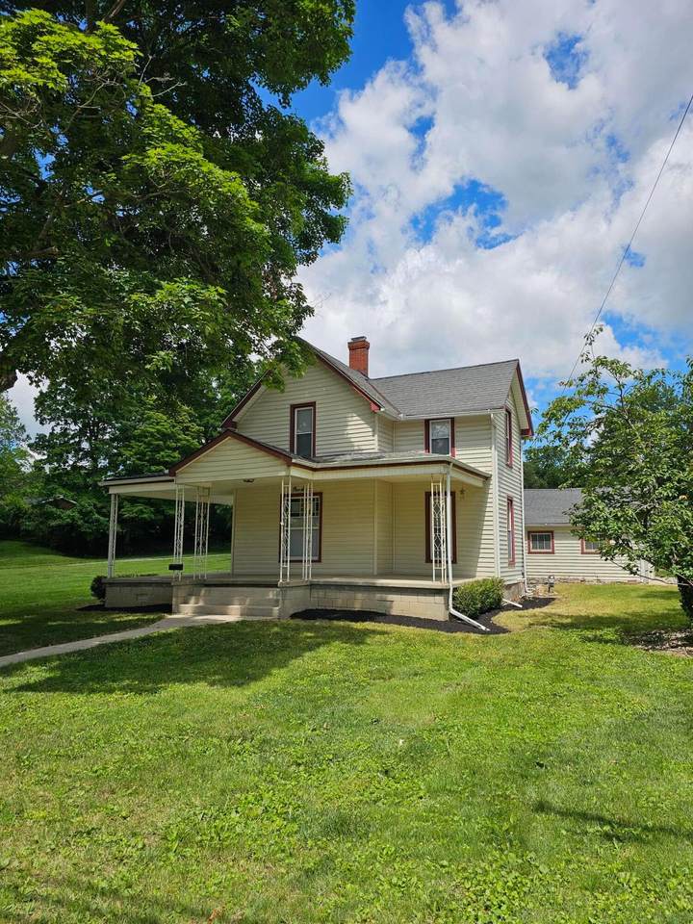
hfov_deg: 58.9
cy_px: 462
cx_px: 346
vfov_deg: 73.9
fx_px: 614
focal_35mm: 23
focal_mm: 6.3
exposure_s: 1/1038
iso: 10
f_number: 1.7
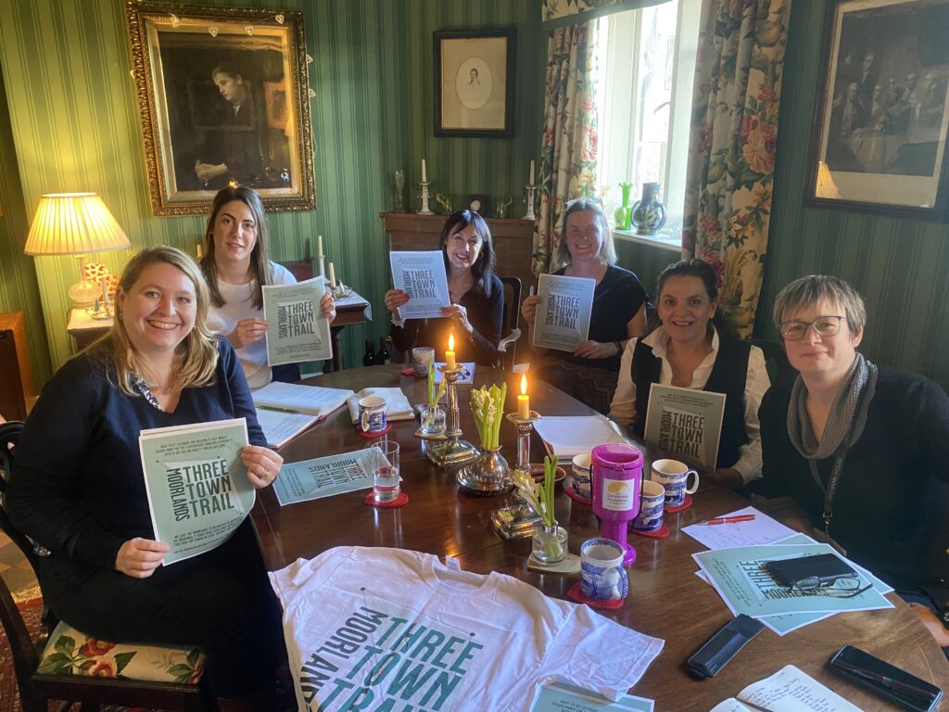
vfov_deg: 53.1
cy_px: 356
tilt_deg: -16.0
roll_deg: -0.8
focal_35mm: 26
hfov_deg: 67.3
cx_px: 474
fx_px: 713
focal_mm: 4.25
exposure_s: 1/33
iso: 400
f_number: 1.8
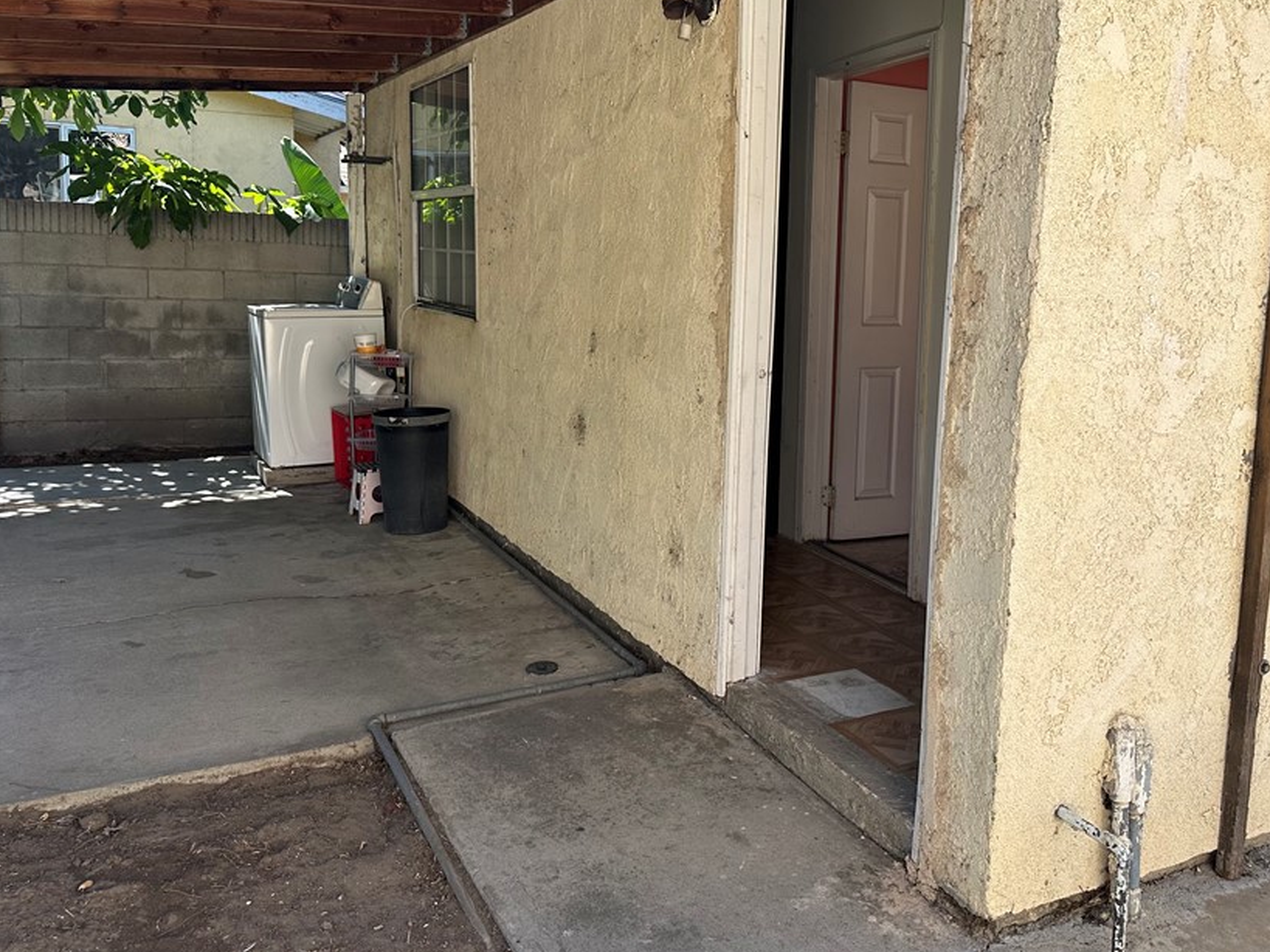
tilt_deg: -6.0
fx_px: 1100
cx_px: 754
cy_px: 403
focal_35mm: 30
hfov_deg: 59.5
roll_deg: -2.4
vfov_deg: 46.6
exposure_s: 1/1517
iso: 80
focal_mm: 6.86
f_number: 1.78
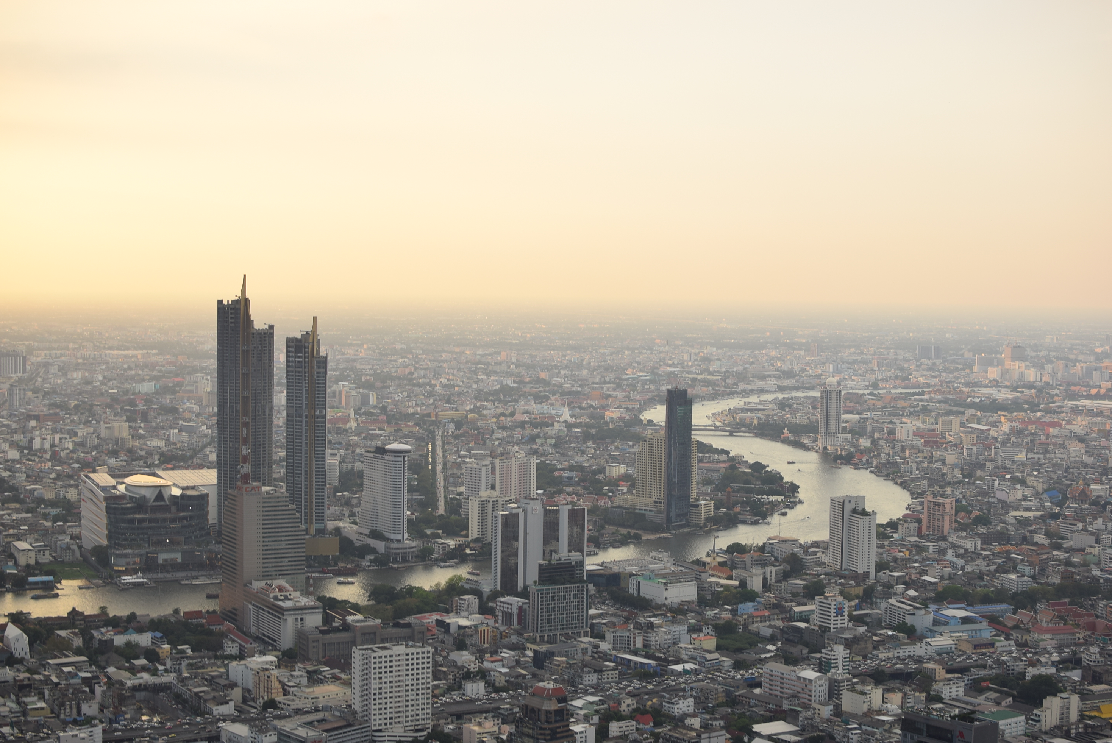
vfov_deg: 25.3
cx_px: 557
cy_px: 372
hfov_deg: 37.2
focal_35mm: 54
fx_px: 1654
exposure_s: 1/250
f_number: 3.2
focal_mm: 35
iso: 100
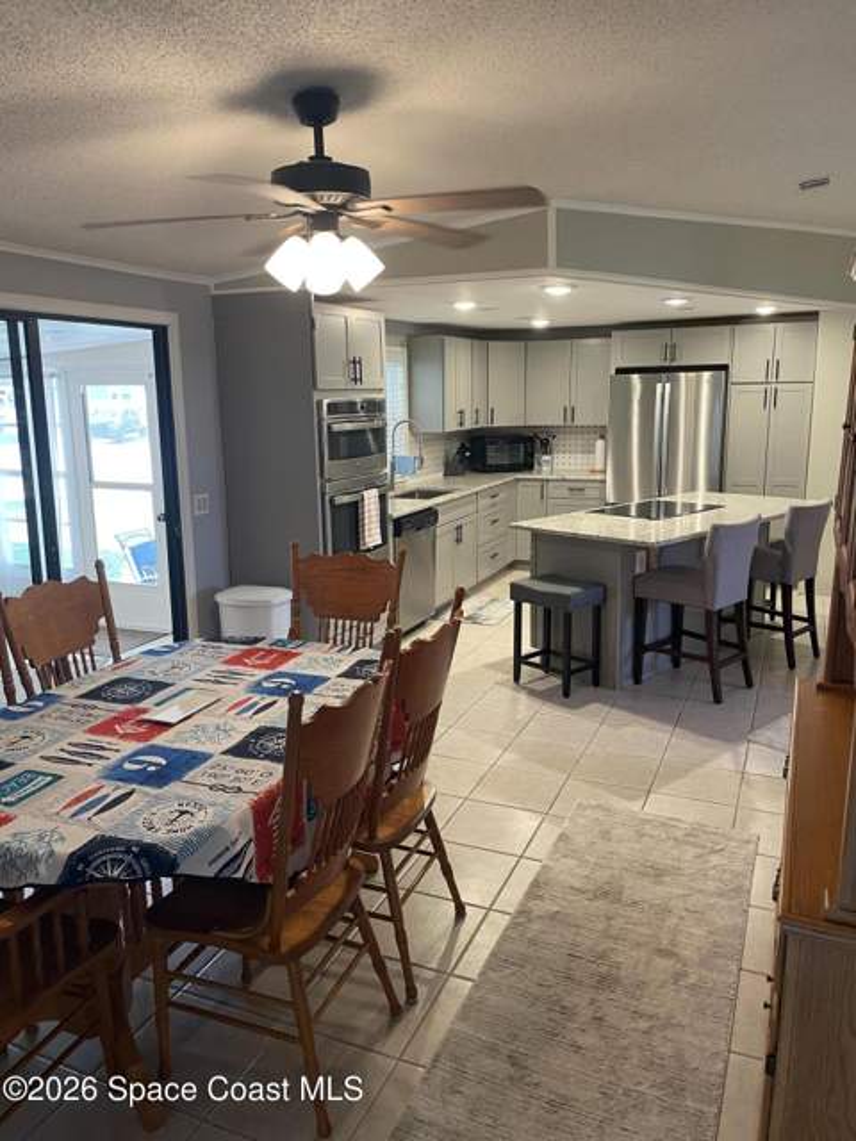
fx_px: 857
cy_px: 570
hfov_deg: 53.1
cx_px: 428
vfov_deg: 67.3
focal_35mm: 26
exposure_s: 1/60
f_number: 1.6
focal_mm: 4.2
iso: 160
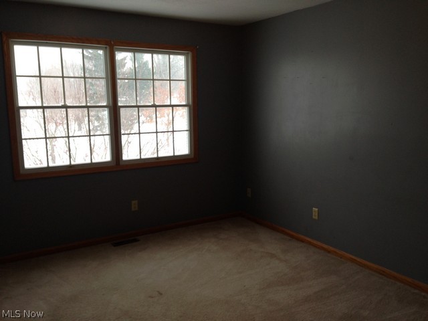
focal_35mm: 33
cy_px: 160
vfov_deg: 42.9
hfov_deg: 55.4
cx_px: 214
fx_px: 408
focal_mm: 4.12
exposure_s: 1/40
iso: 64
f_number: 2.4
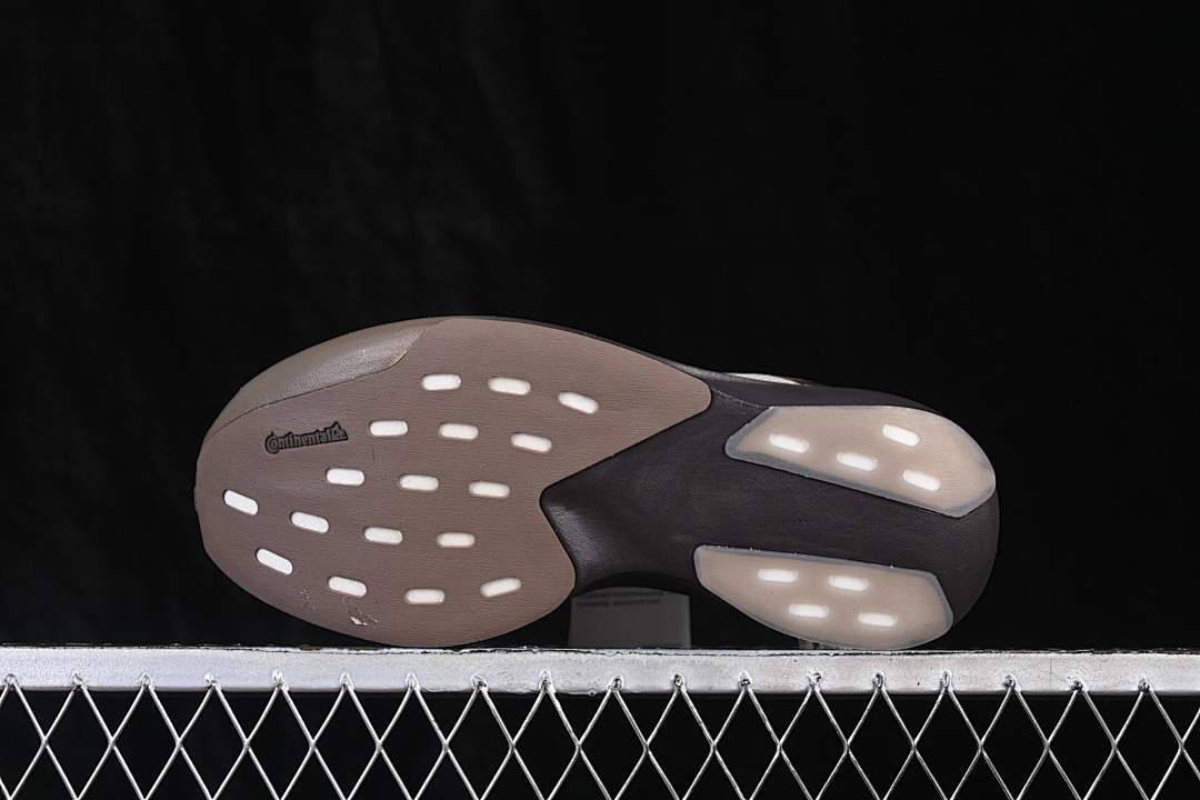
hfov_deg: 27.0
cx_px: 600
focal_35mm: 75
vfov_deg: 18.2
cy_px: 400
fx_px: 2500
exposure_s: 1/60
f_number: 6.3
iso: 160
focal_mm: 50
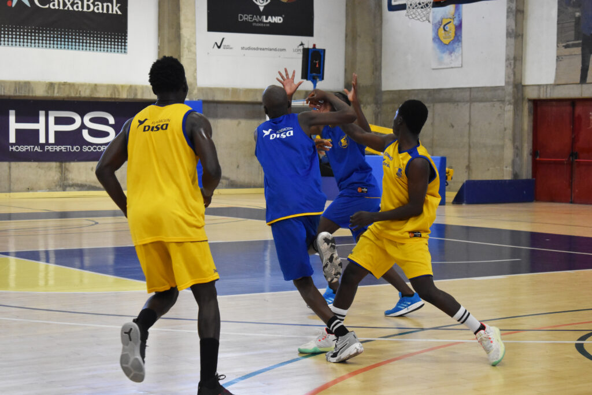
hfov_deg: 24.6
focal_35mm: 82
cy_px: 198
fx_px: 1357
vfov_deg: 16.6
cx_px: 296
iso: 2200
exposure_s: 1/500
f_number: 5.6
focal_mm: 55
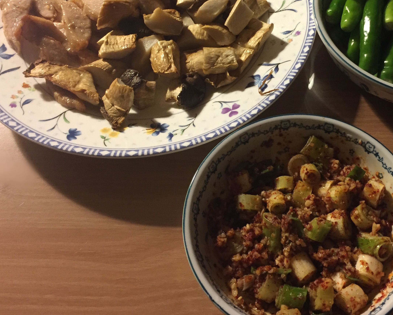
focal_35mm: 43
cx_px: 268
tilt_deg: -58.1
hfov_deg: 42.2
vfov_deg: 34.7
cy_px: 117
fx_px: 500
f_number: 2.2
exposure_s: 1/24
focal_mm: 4.15
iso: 250
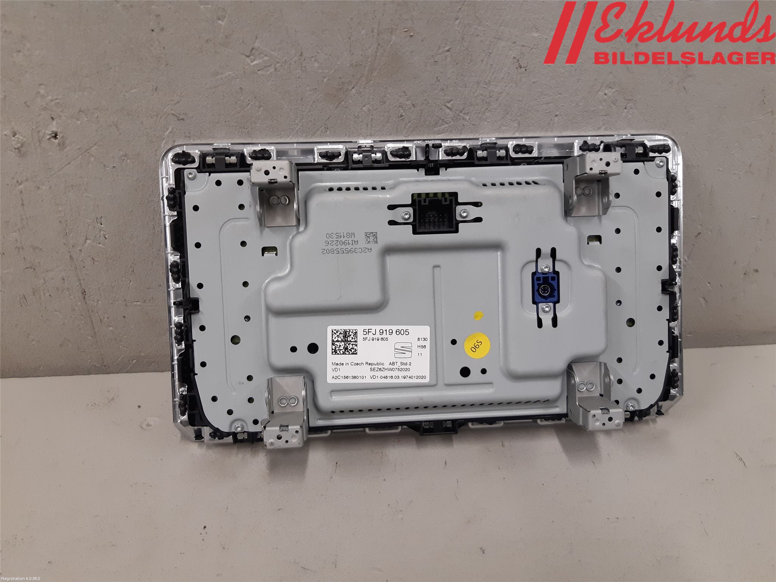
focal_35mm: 26
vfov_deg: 53.1
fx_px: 583
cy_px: 291
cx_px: 388
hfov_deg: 67.3
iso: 125
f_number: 1.7
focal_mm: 3.93
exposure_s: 1/50
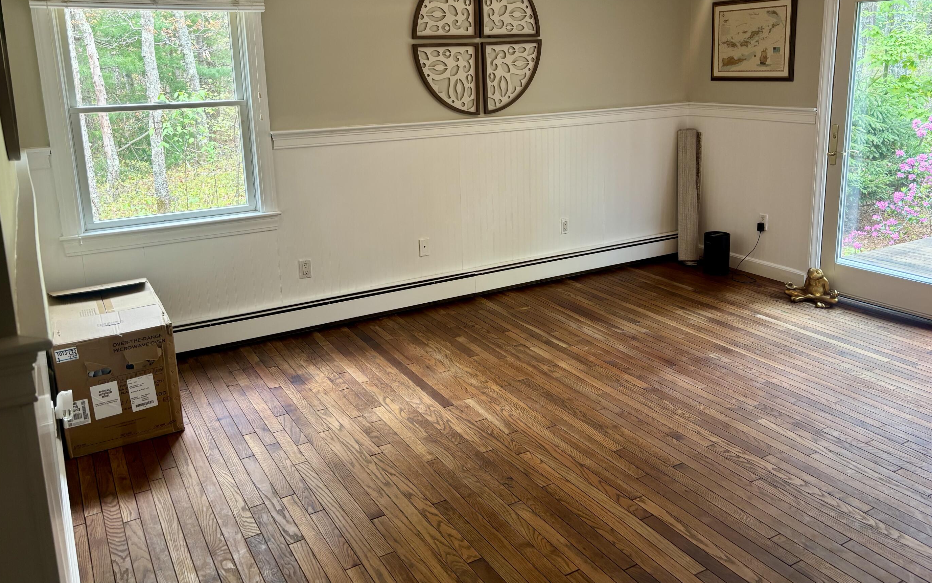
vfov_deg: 41.5
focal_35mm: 30
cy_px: 214
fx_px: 762
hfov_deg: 62.9
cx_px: 476
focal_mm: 5.96
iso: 100
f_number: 1.6
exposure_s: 1/60
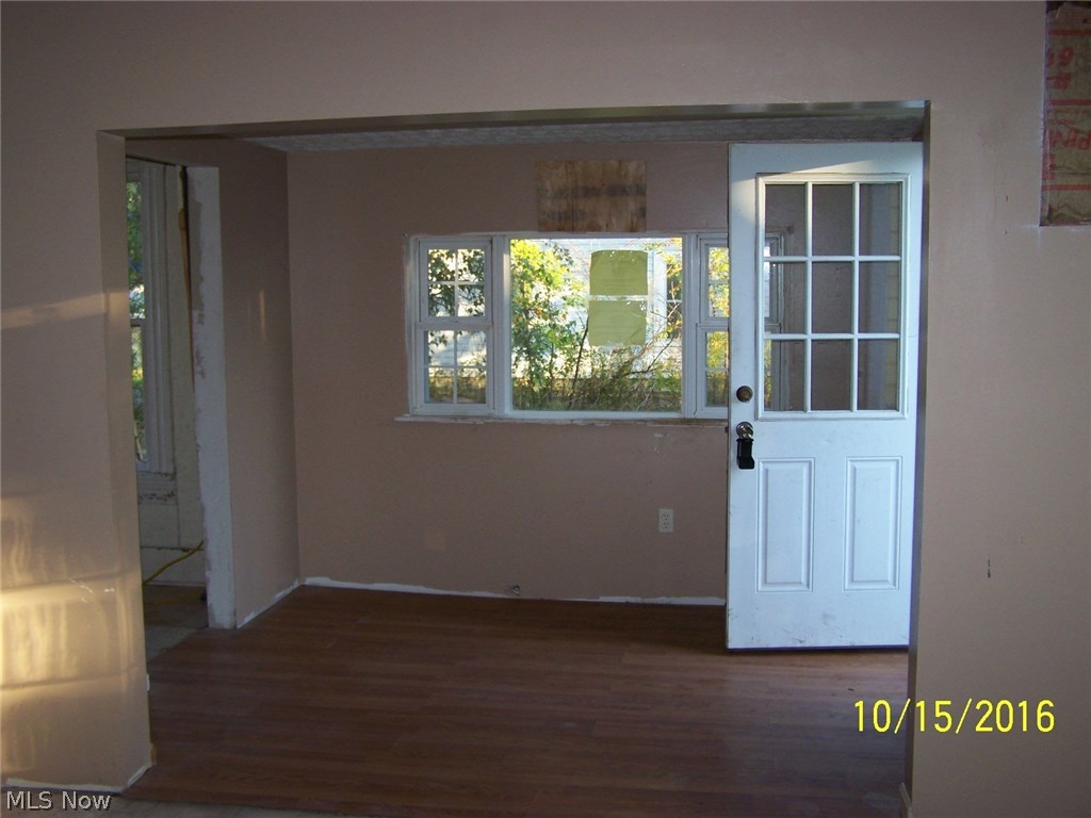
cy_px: 409
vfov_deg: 37.7
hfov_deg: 49.0
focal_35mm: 38
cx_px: 546
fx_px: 1198
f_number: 2.8
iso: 80
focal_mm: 6.3
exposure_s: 1/60
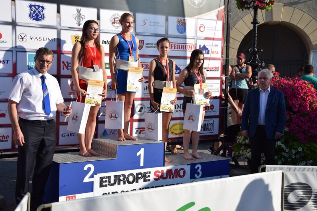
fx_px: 502
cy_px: 106
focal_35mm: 57
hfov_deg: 35.1
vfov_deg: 23.8
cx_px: 158
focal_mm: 38
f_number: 6.3
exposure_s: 1/1600
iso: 400
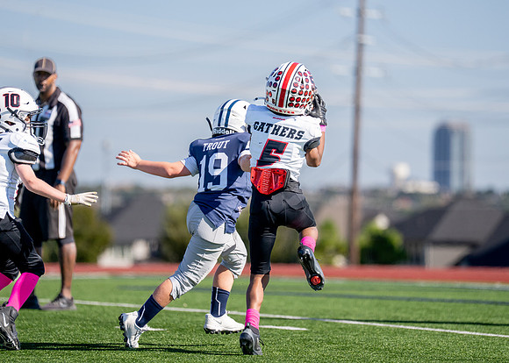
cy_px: 168
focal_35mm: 238
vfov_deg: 6.1
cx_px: 234
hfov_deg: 8.5
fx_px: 3437
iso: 320
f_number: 2.8
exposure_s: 1/6400
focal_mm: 200
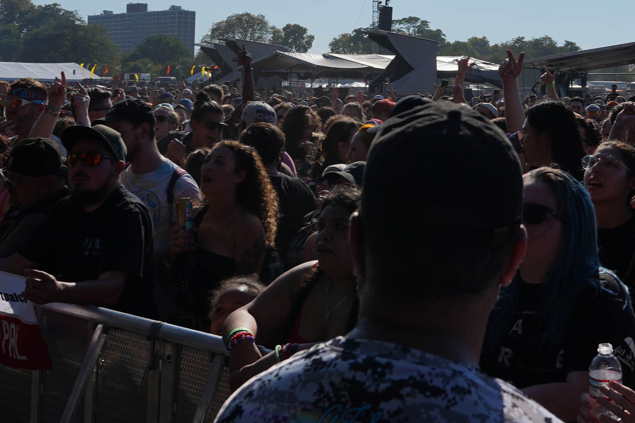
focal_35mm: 58
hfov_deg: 34.3
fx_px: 1023
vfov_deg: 22.6
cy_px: 10
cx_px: 396
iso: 100
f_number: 8
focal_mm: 24
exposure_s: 1/800
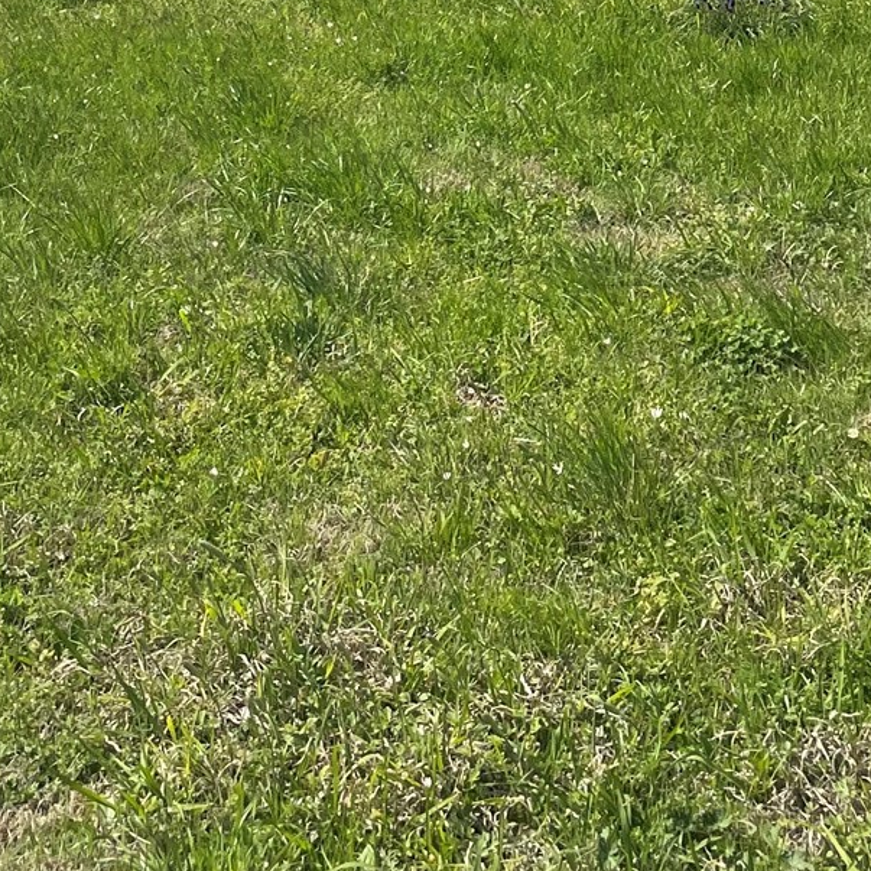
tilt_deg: +2.6
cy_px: -324
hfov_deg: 22.2
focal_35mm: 78
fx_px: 2220
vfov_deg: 20.0
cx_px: 378
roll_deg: +0.8
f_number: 1.6
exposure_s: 1/4831
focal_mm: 4.2
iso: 32
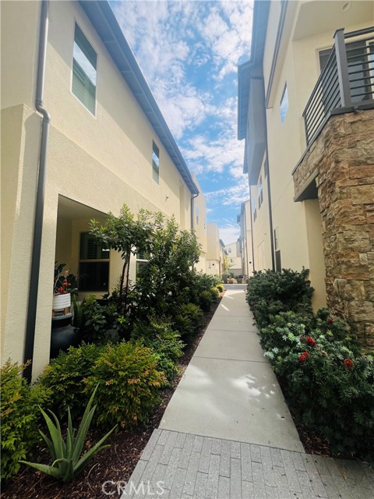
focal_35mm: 13
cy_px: 250
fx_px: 187
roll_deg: +0.3
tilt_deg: +5.5
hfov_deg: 89.9
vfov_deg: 106.2
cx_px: 187
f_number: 1.8
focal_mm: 1.57
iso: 32
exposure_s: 1/1815
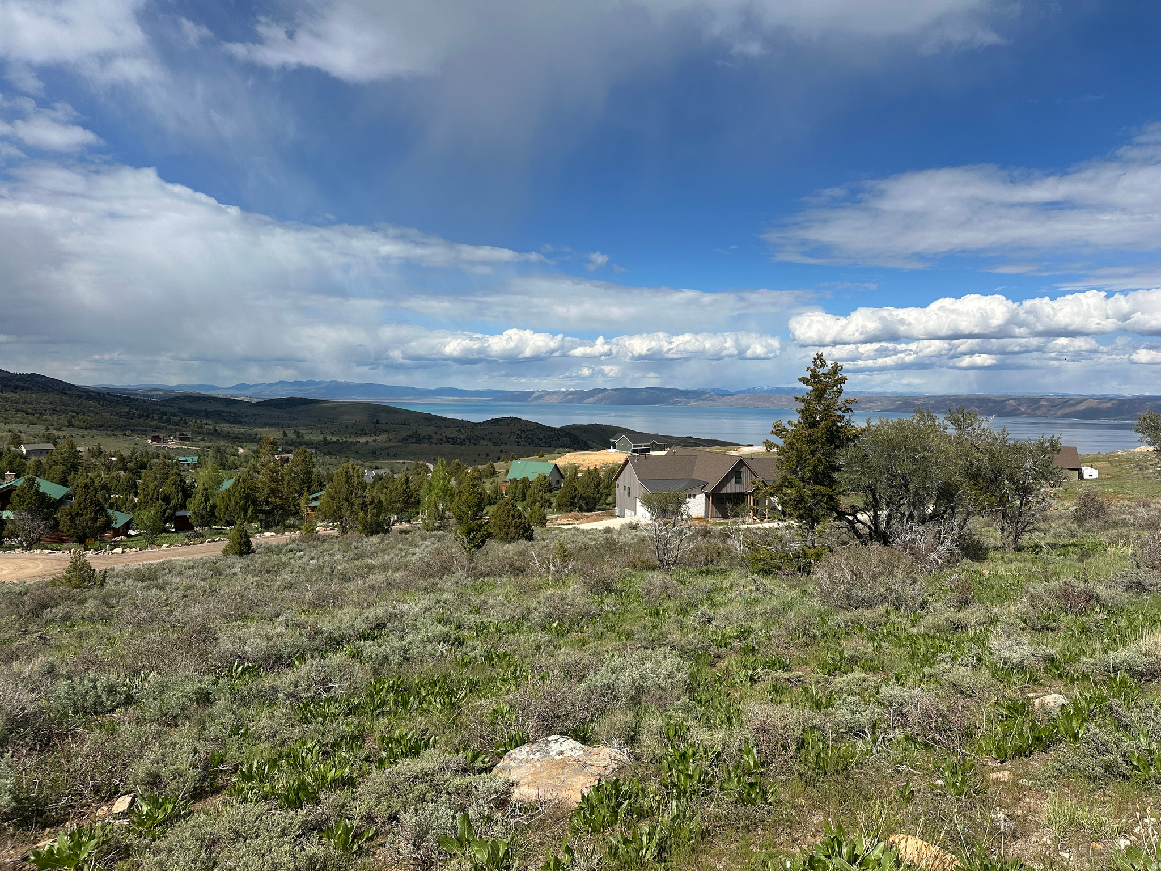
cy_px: 436
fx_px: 805
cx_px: 580
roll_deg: -0.5
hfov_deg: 71.6
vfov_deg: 56.8
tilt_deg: -2.5
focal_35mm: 24
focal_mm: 6.86
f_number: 1.78
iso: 80
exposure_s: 1/7576
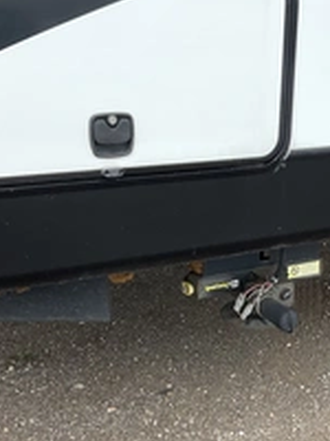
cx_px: 279
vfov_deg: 33.0
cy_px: 282
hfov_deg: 24.7
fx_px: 737
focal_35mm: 58
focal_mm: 3
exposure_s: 1/383
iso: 25
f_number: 1.8
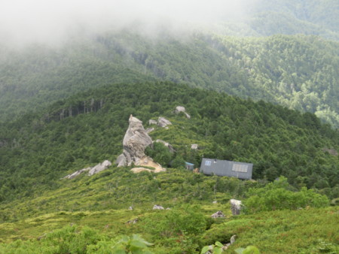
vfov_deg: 15.0
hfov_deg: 19.8
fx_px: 970
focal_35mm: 99
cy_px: 127
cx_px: 170
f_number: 5.2
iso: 160
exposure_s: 1/125
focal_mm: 17.45
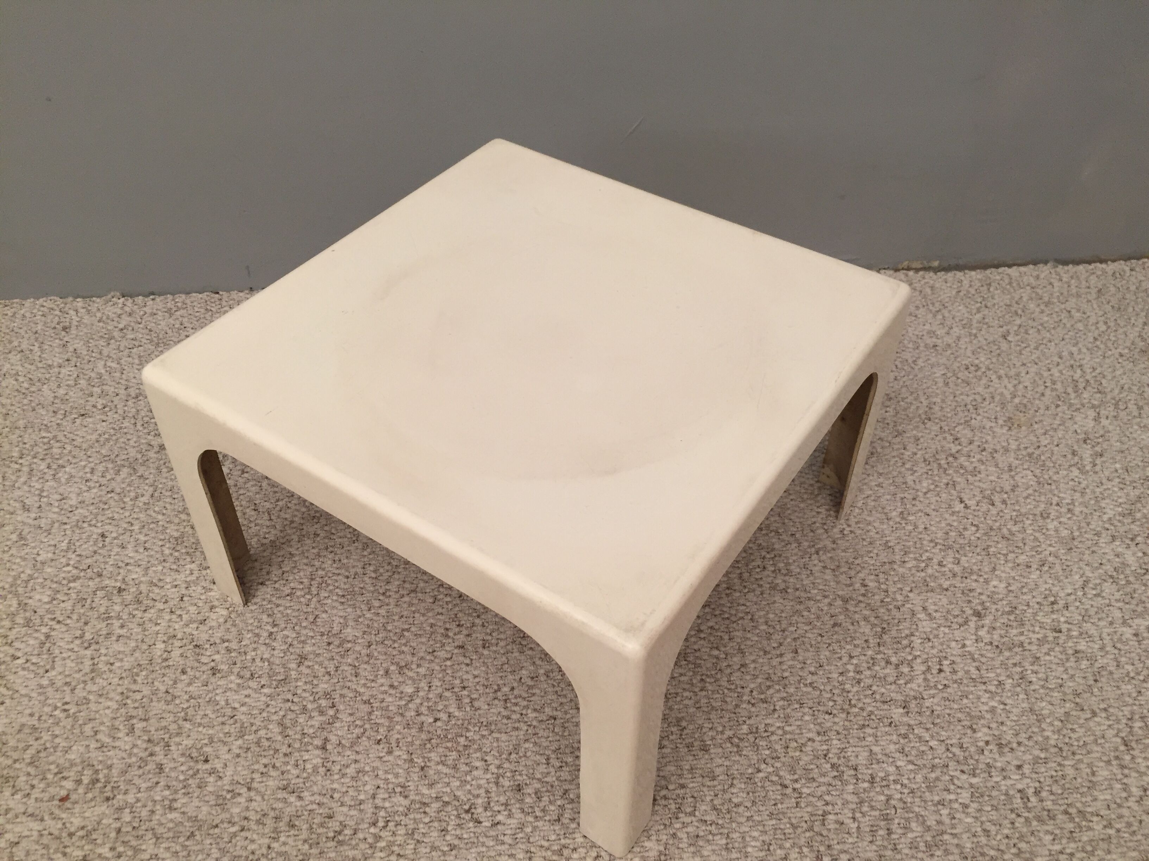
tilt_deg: -45.7
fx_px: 963
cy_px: 430
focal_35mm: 29
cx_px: 574
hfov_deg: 61.7
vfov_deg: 48.2
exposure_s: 1/33
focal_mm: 4.15
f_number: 2.2
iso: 125
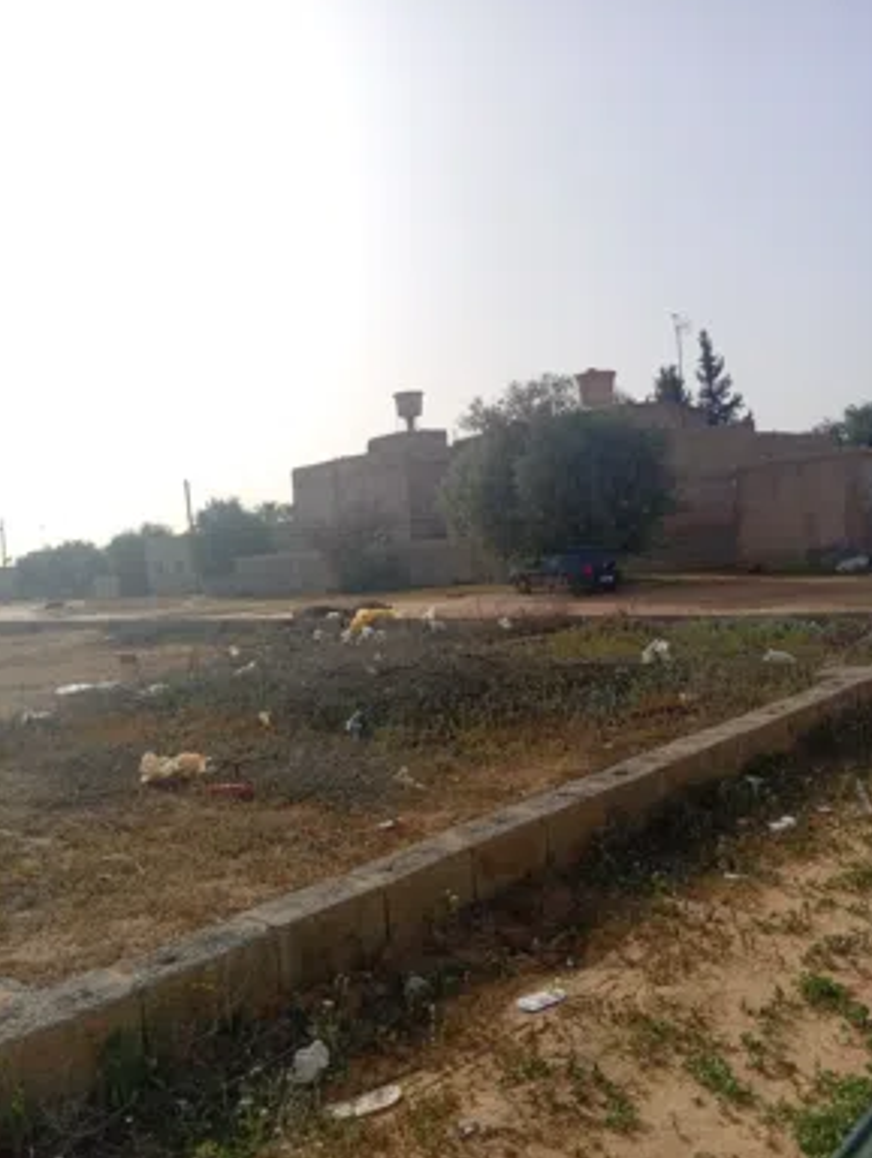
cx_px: 441
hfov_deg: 49.8
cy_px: 582
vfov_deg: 63.4
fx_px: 938
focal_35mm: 28
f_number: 1.8
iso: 51
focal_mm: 3.84
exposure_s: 1/2315
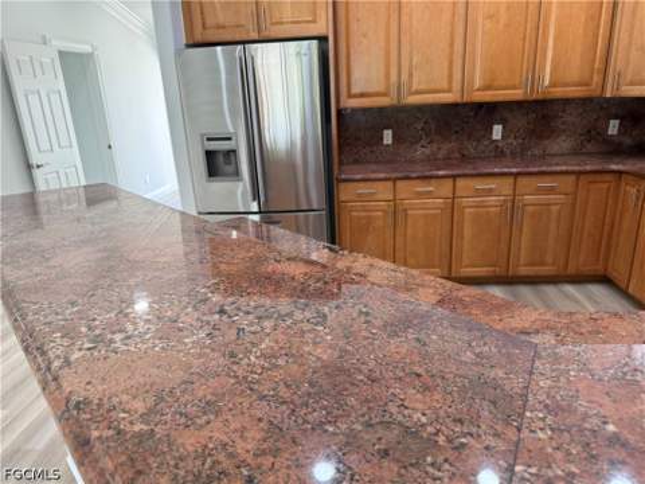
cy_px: 242
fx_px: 447
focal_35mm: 24
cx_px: 322
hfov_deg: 71.6
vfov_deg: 56.8
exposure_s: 1/120
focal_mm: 6.76
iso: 200
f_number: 1.78
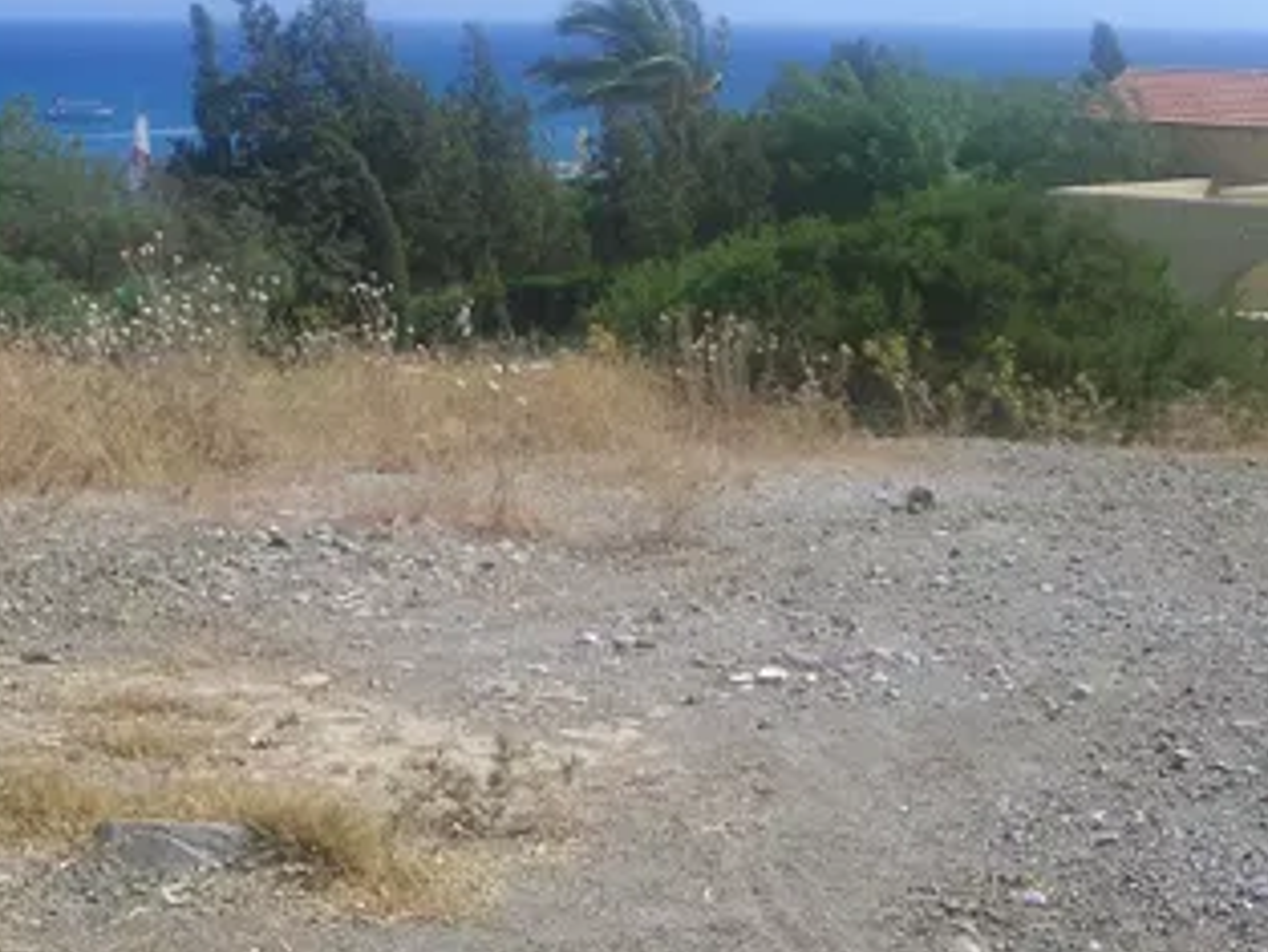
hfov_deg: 28.9
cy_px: 194
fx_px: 2455
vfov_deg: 21.7
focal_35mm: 67
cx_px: 587
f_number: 4.3
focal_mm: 5.8
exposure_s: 1/640
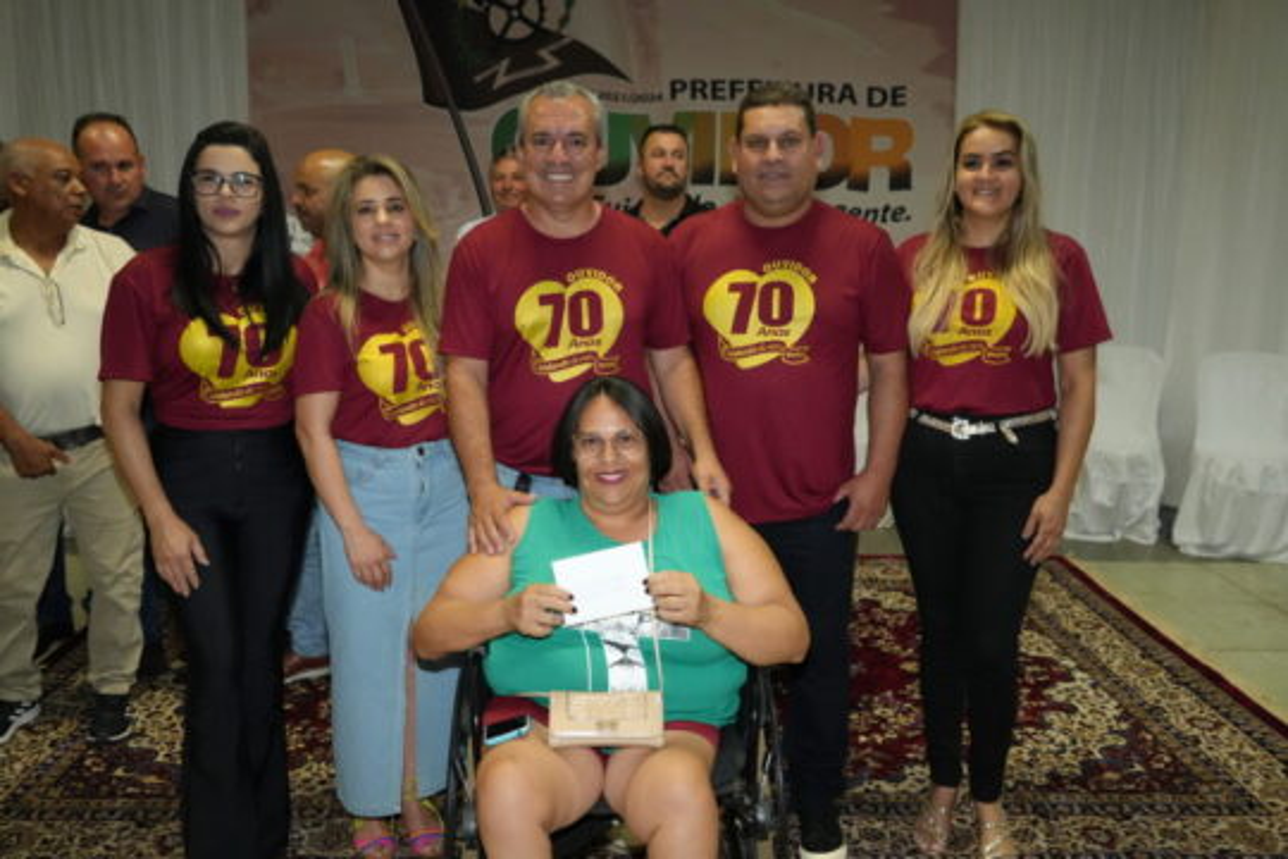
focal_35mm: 30
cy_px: 430
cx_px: 644
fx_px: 1073
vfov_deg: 43.6
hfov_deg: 61.9
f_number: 4
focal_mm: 30
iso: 6400
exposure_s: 1/160
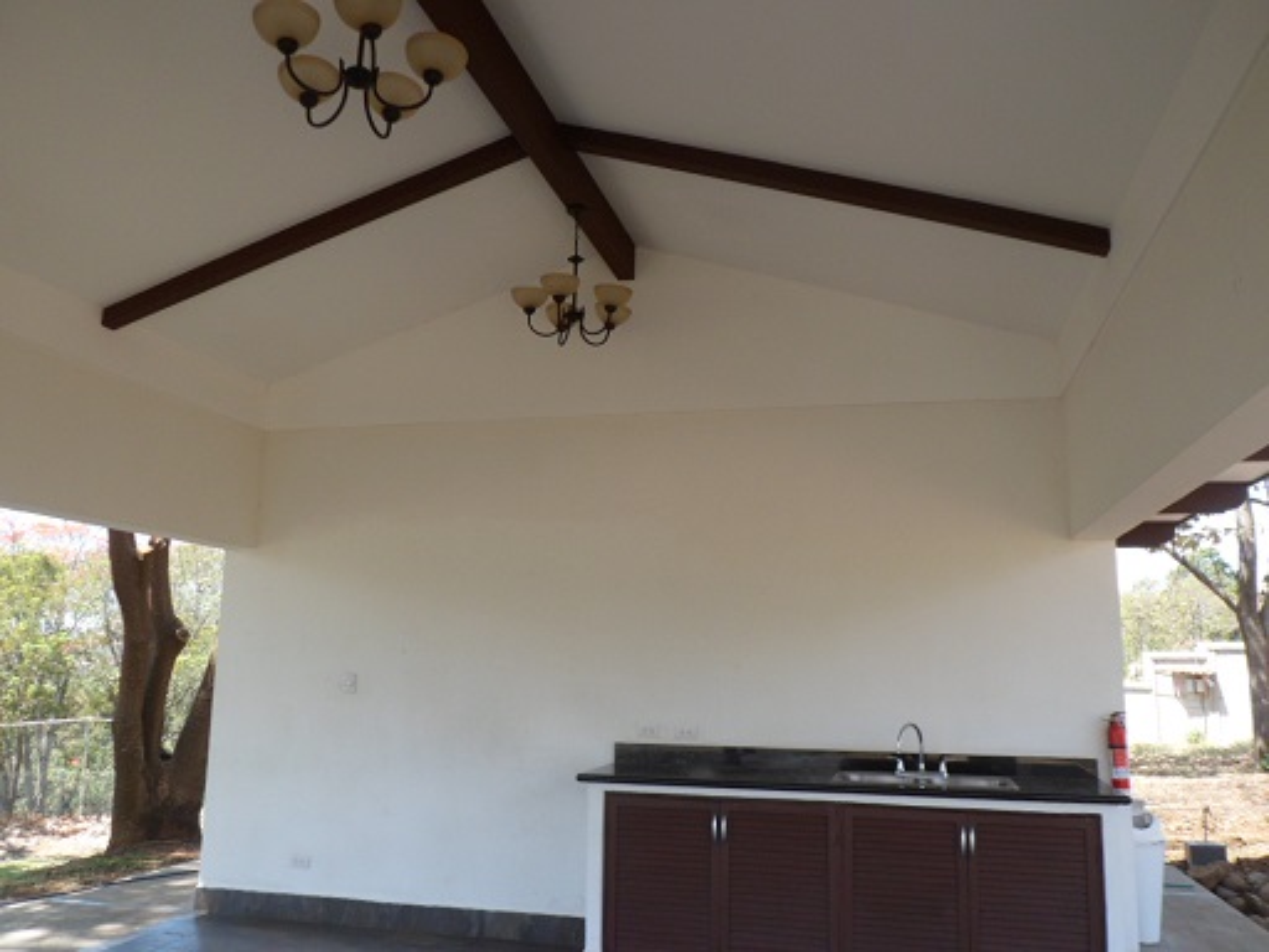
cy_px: 476
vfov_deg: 51.4
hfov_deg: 65.3
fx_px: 990
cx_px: 634
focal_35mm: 27
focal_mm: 4.9
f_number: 3.3
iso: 80
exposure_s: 1/180
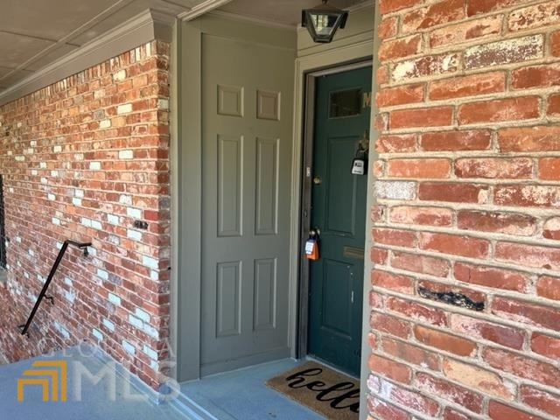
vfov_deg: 53.1
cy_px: 210
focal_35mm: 26
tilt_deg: -7.1
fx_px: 421
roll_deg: -0.6
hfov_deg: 67.3
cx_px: 280
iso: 40
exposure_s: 1/250
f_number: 1.5
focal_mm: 5.7
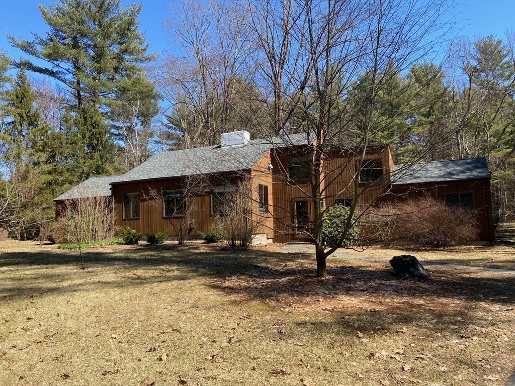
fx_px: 387
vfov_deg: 53.1
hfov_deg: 67.3
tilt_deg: +5.7
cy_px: 193
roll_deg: +1.5
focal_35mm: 26
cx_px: 258
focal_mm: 4.25
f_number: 1.8
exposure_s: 1/1147
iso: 32
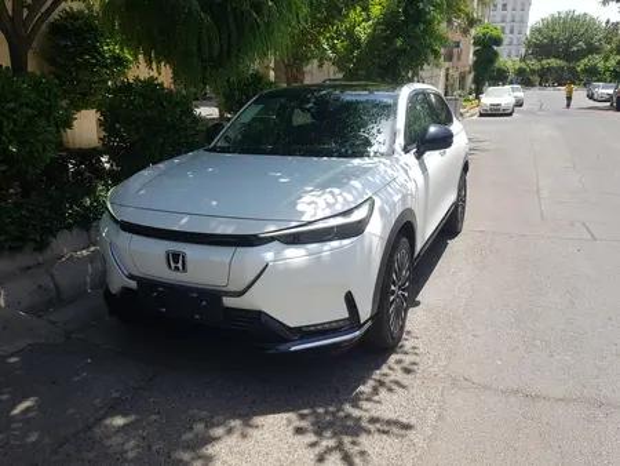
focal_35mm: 26
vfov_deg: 53.1
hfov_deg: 67.3
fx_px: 466
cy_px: 233
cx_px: 310
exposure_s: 1/1112
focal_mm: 4.3
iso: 40
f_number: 1.7
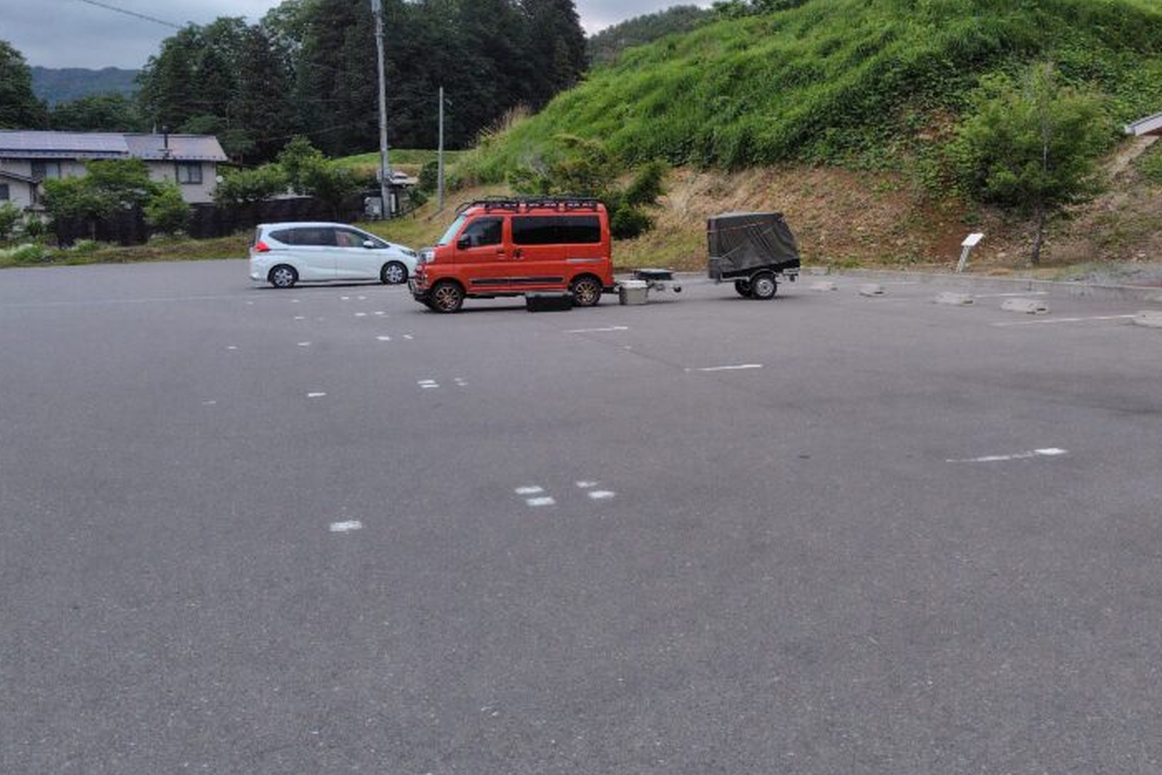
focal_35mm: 35
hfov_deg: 53.9
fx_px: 1130
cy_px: 315
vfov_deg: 37.7
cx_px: 720
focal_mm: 5.6
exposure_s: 1/50
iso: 379
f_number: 1.9
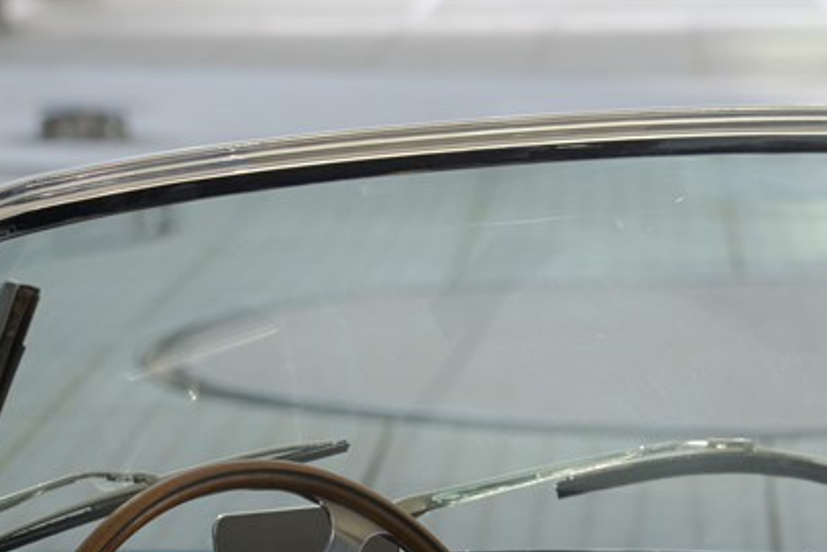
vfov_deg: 4.8
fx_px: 6503
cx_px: 442
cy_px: 644
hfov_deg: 7.3
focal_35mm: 283
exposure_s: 1/125
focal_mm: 120
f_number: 7.1
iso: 250
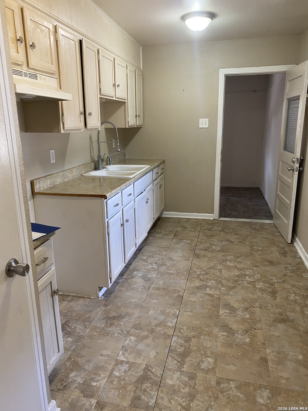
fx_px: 308
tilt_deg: -16.0
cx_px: 154
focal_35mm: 26
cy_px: 206
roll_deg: +1.0
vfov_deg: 67.3
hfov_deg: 53.1
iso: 125
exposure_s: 1/60
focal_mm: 4.25
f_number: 1.8
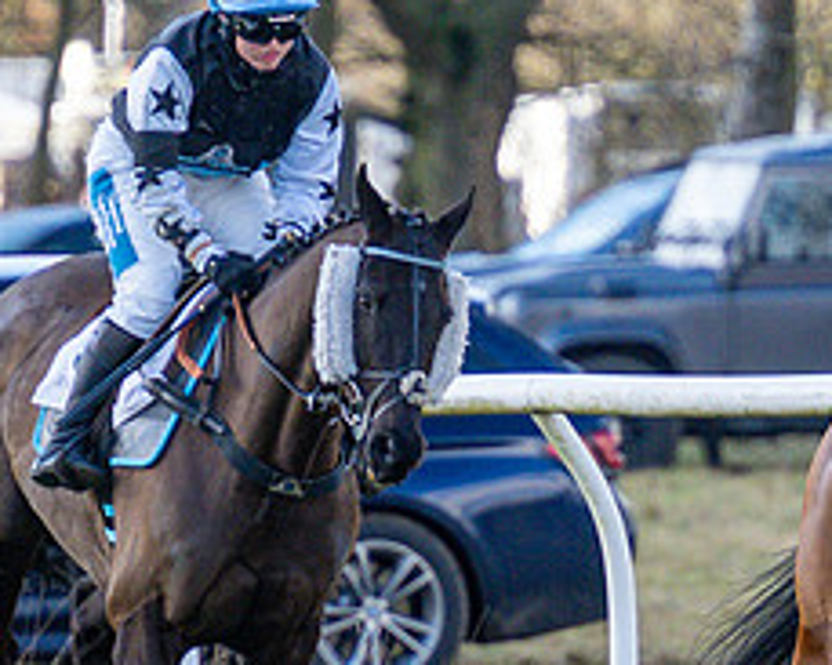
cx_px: 1381
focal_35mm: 1253
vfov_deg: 1.2
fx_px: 30841
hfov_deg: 1.5
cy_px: 560
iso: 800
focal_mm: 210
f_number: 4
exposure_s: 1/1250
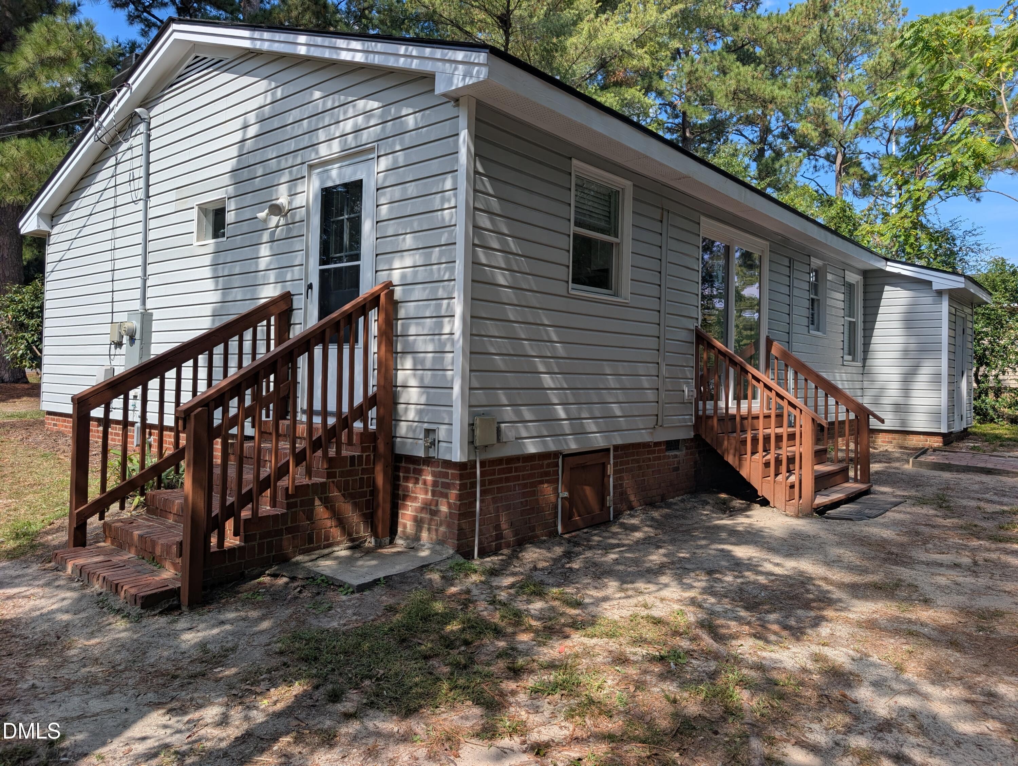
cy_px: 383
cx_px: 509
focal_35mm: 24
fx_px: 707
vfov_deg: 56.9
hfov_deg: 71.5
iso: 20
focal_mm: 6.9
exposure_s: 1/728
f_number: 1.68
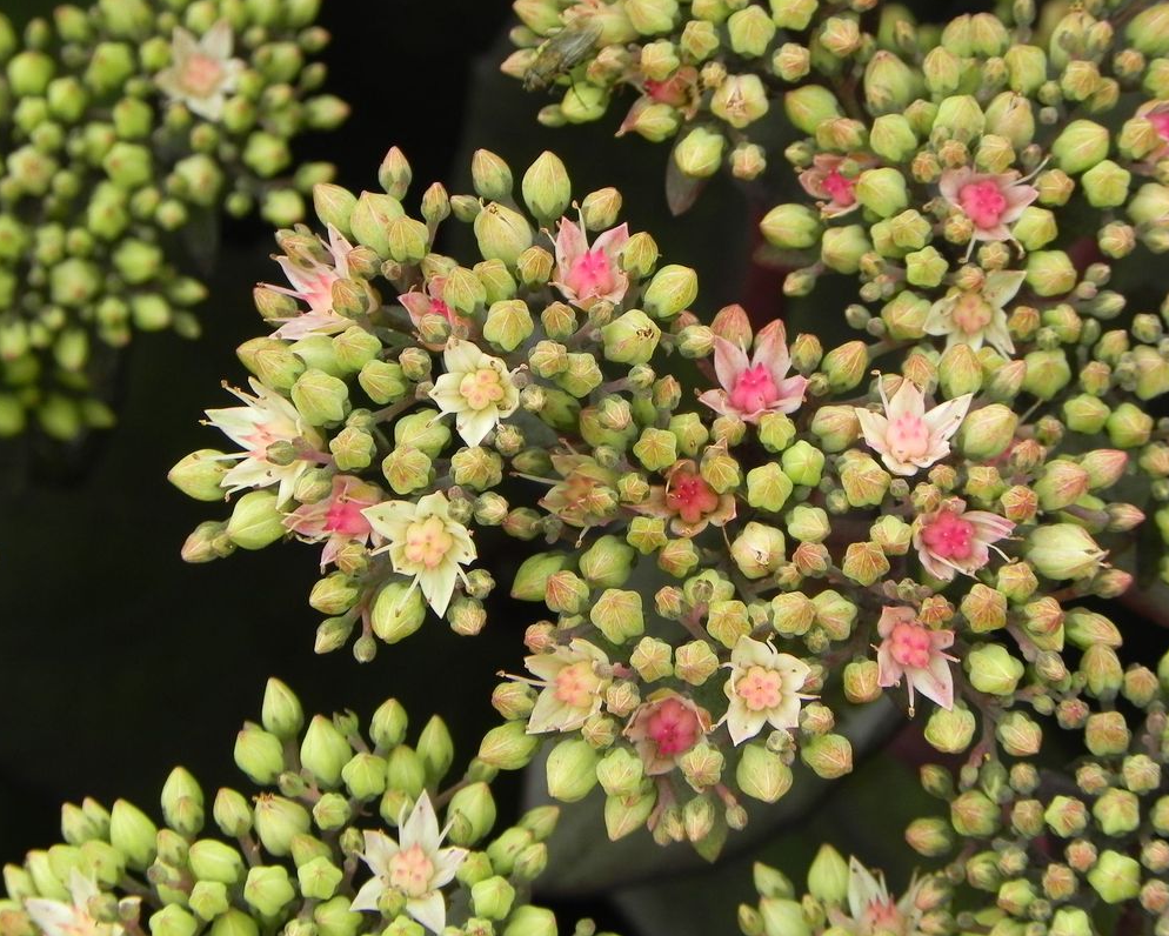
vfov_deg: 7.0
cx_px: 583
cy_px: 467
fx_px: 7684
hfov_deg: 8.7
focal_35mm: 222
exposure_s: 1/160
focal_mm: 37.7
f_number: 5.6
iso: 160
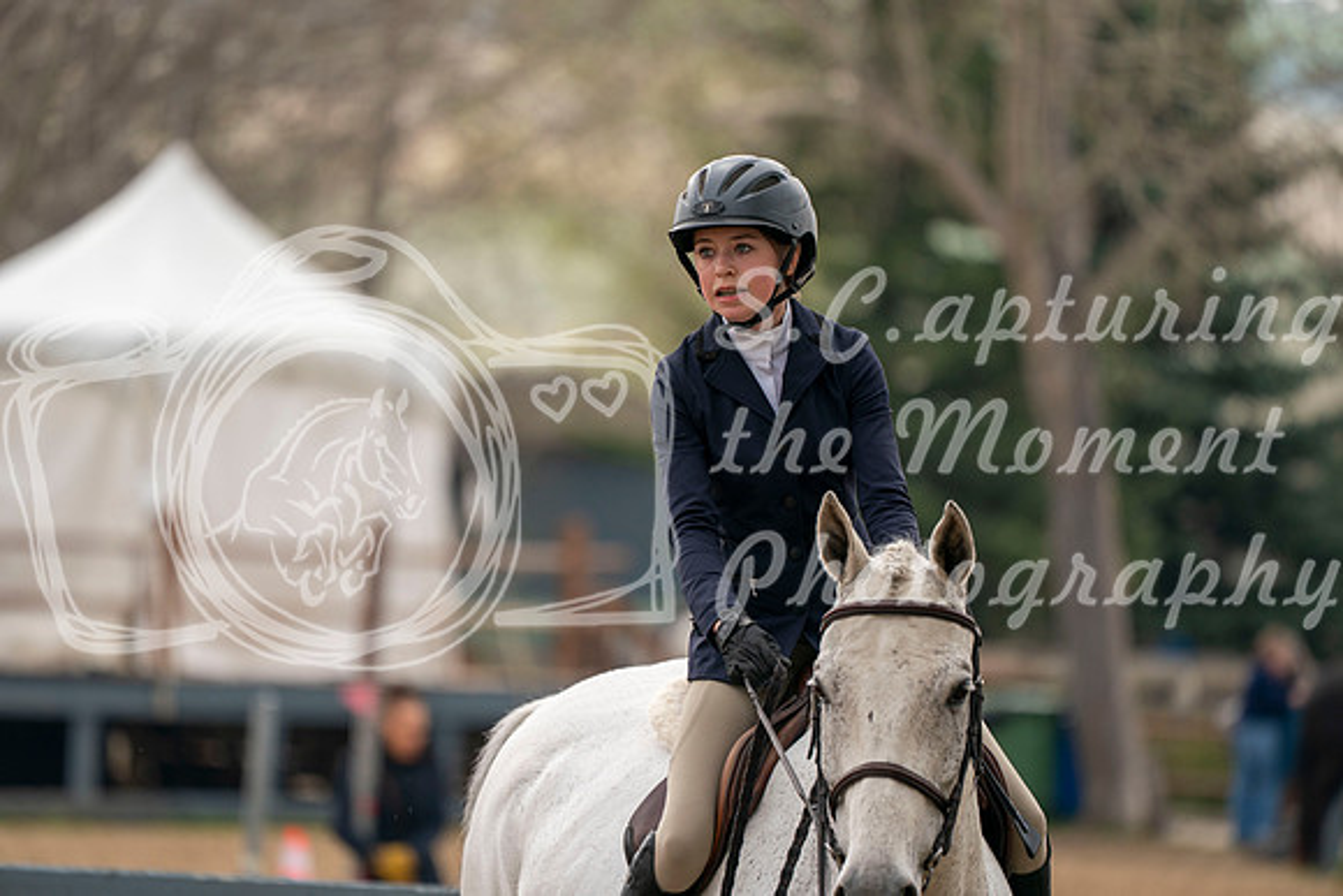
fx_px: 14925
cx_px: 672
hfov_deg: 5.2
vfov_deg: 3.4
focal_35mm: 400
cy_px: 448
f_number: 5.6
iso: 200
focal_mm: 400
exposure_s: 1/500
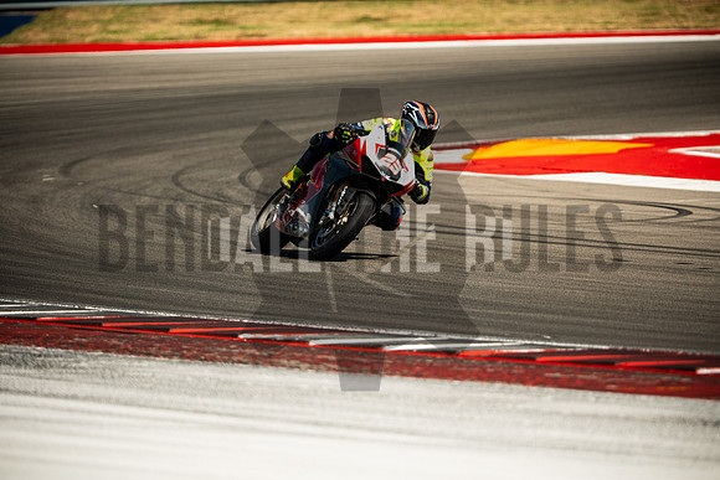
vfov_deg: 3.3
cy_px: 240
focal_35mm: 420
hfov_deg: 4.9
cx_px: 360
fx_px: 8402
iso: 200
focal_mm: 280
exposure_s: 1/2000
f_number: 2.8
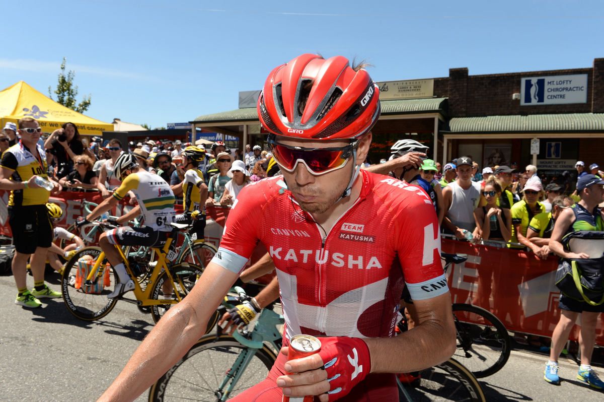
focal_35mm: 29
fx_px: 486
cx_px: 302
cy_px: 201
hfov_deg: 63.7
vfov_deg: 44.9
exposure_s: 1/250
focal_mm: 29
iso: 200
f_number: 9
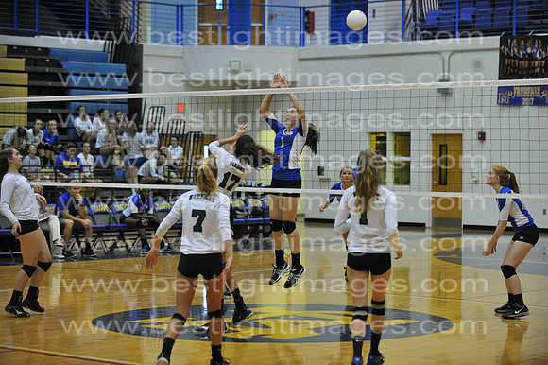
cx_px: 274
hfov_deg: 14.7
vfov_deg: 9.8
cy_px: 182
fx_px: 2130
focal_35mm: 140
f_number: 3.2
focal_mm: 140
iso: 8000
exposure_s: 1/800
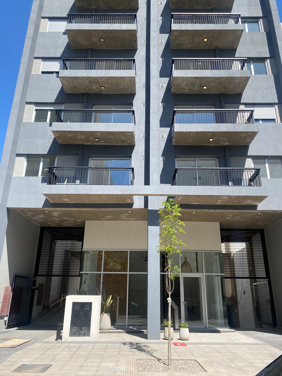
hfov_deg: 53.1
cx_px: 141
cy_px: 188
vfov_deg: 67.3
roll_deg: -1.0
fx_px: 282
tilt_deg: +20.7
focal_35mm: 26
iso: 32
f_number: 1.8
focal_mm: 4.25
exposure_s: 1/1608
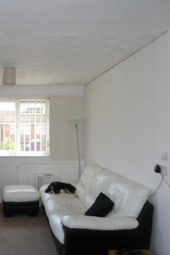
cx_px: 10
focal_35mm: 34
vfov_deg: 55.8
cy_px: 128
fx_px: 241
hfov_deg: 36.0
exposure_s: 1/80
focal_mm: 4.3
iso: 100
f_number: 3.3
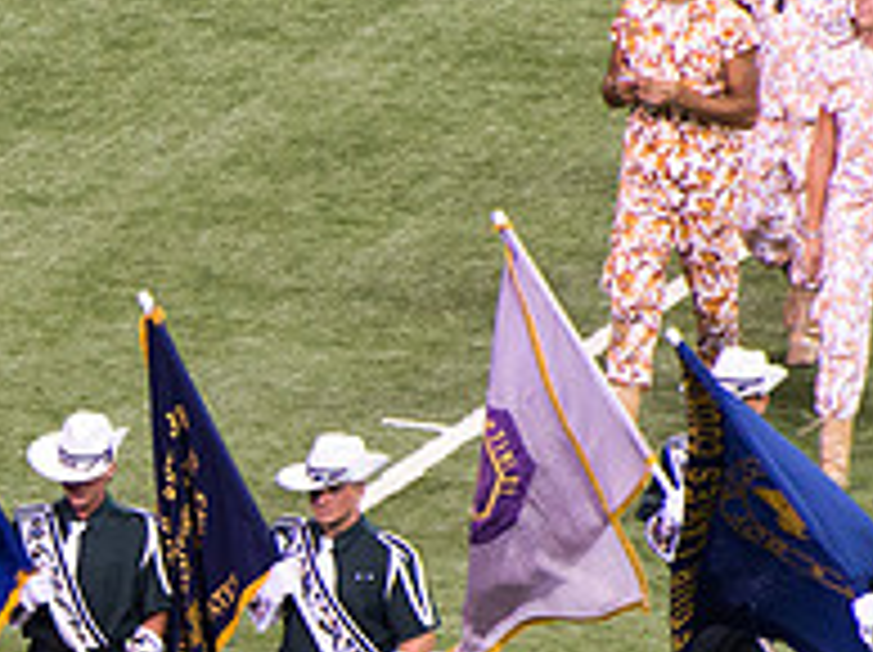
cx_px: -270
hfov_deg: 1.7
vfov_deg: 1.3
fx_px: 29269
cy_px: 587
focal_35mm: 1162
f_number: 5.6
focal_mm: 300
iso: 1800
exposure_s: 1/320
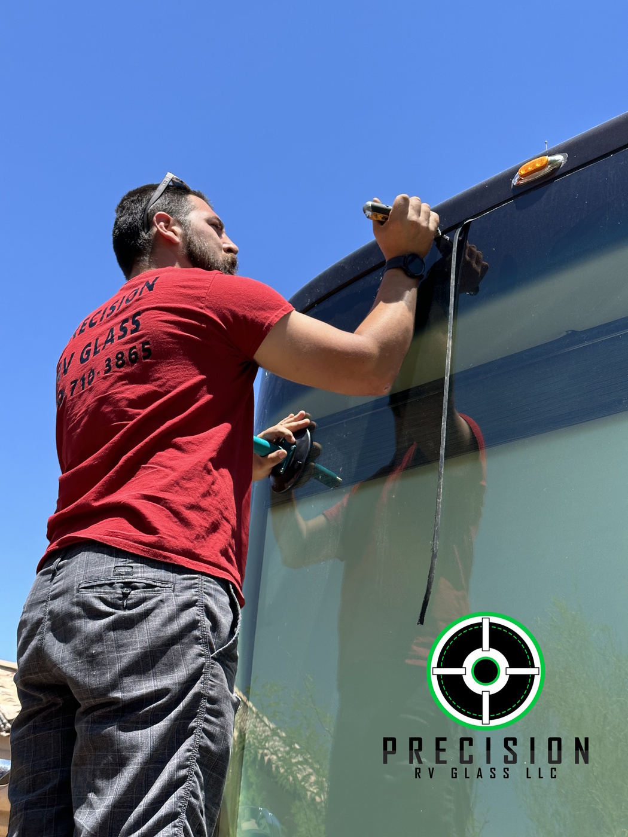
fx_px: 1161
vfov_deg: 39.7
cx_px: 314
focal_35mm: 48
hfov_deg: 30.3
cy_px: 418
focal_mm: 6.86
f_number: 1.78
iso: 64
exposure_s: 1/1357
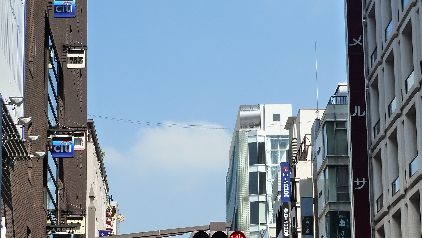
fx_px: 1030
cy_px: 277
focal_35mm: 92
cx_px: 211
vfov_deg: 12.9
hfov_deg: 23.2
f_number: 4.5
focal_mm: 10.3
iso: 200
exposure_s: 1/400
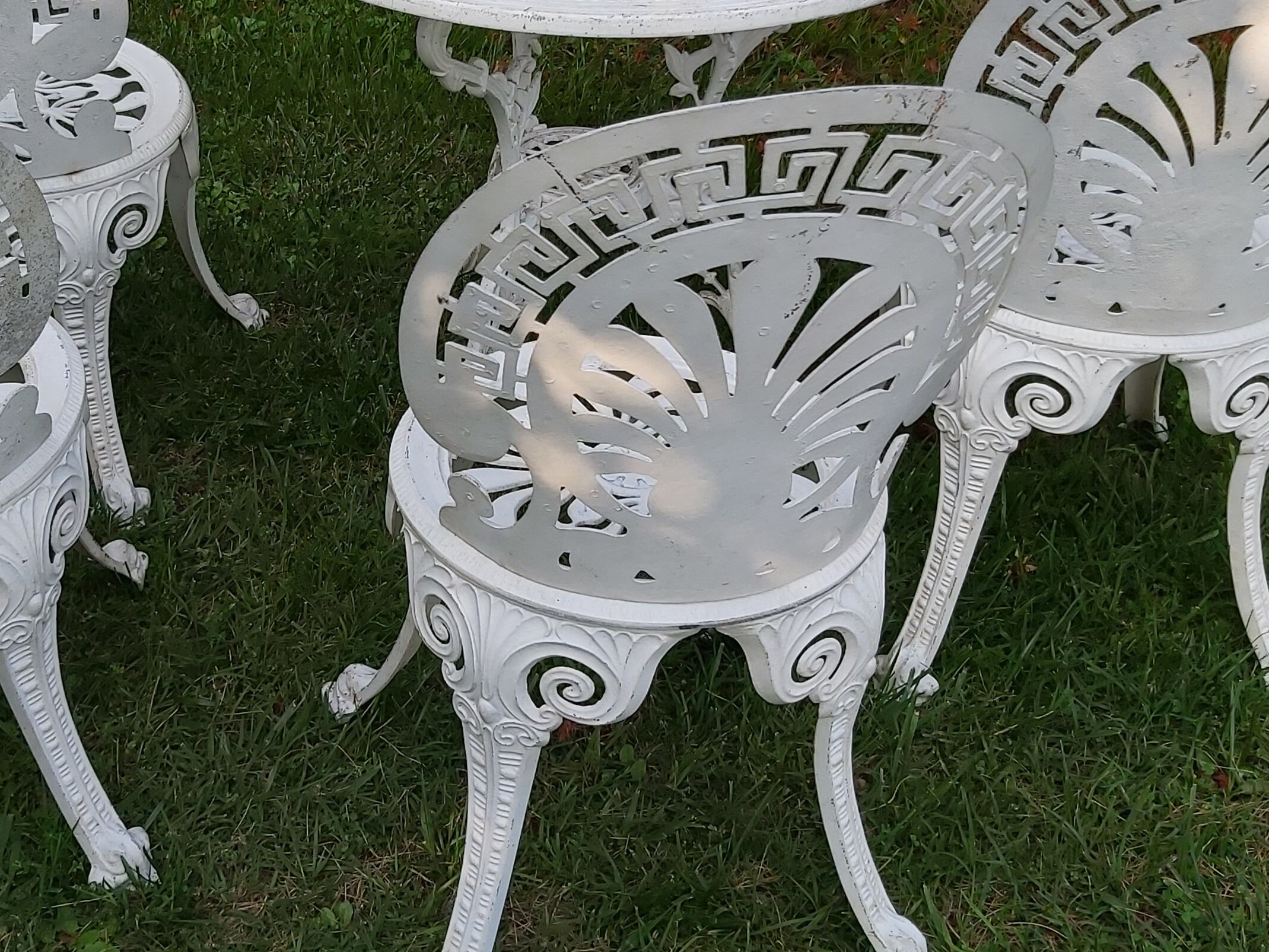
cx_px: 447
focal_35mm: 49
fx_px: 1797
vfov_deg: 29.3
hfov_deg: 38.6
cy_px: 266
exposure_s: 1/831
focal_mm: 3.92
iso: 64
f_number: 1.7
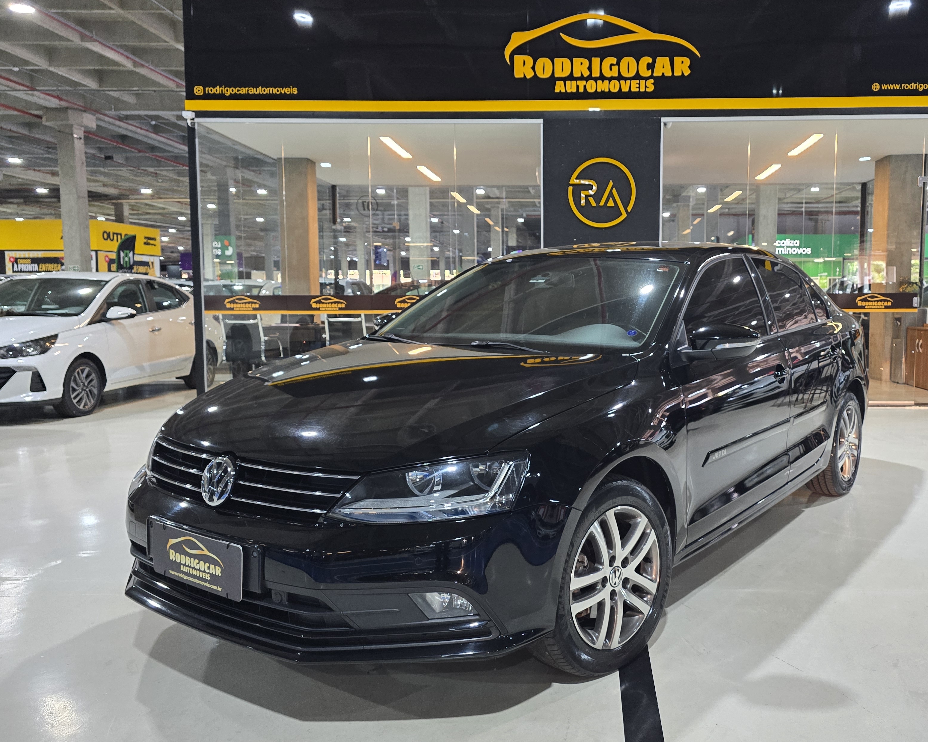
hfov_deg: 59.8
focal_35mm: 29
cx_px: 570
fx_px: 796
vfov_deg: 50.0
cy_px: 355
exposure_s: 1/120
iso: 320
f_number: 1.7
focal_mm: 6.3
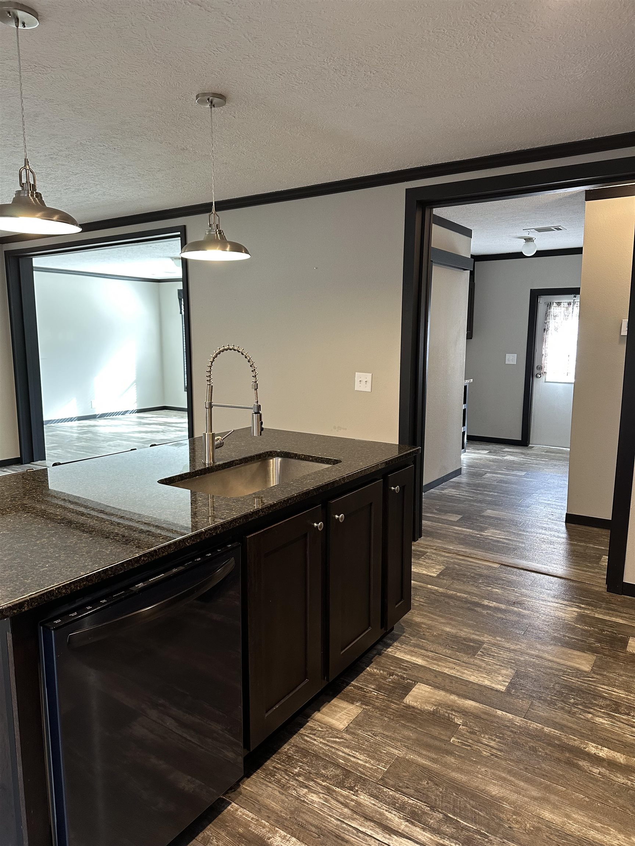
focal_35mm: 24
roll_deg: -0.4
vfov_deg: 71.6
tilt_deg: -7.4
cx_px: 318
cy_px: 423
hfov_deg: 56.8
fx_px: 587
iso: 200
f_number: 1.78
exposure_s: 1/60
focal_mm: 6.86
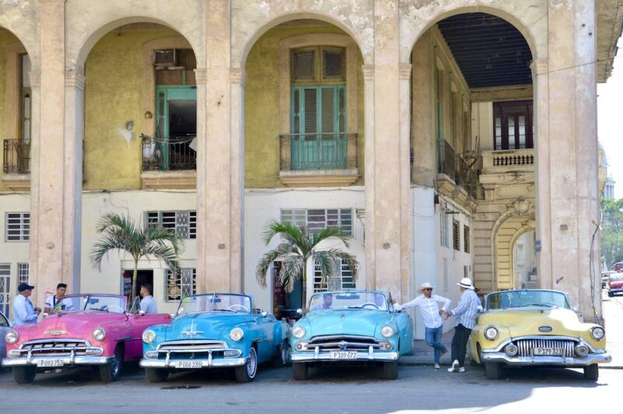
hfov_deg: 41.1
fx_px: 830
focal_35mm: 48
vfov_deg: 28.0
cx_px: 312
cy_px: 207
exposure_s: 1/200
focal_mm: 32
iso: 200
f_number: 7.1
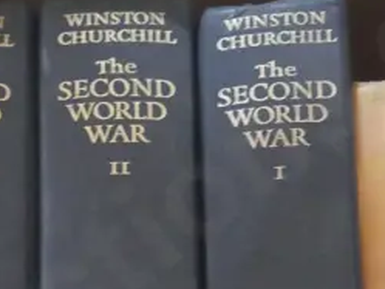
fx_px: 2748
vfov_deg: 6.0
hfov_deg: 8.0
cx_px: 17
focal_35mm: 247
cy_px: 338
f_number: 5.4
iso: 3200
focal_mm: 30
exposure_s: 1/10
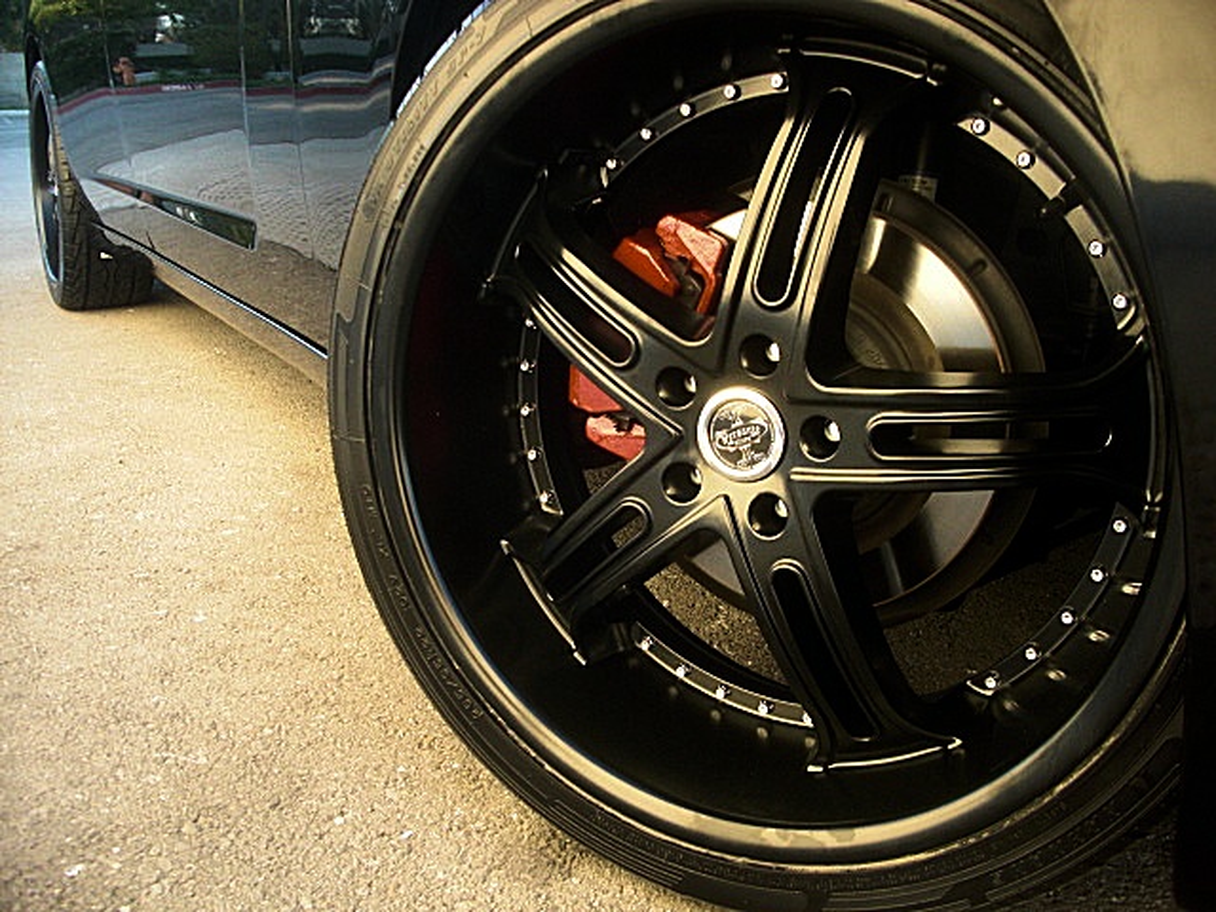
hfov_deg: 51.4
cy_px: 456
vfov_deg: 39.7
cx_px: 608
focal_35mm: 36
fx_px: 1265
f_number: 2.8
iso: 200
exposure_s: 1/100
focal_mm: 6.3
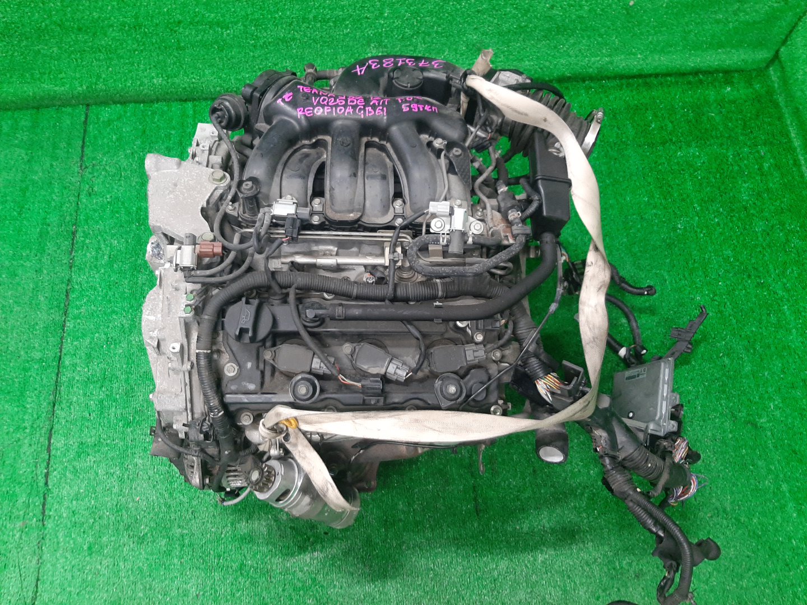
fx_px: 606
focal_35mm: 26
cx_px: 404
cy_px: 302
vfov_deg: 53.1
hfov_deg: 67.3
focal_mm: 3.93
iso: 192
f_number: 1.7
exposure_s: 1/50
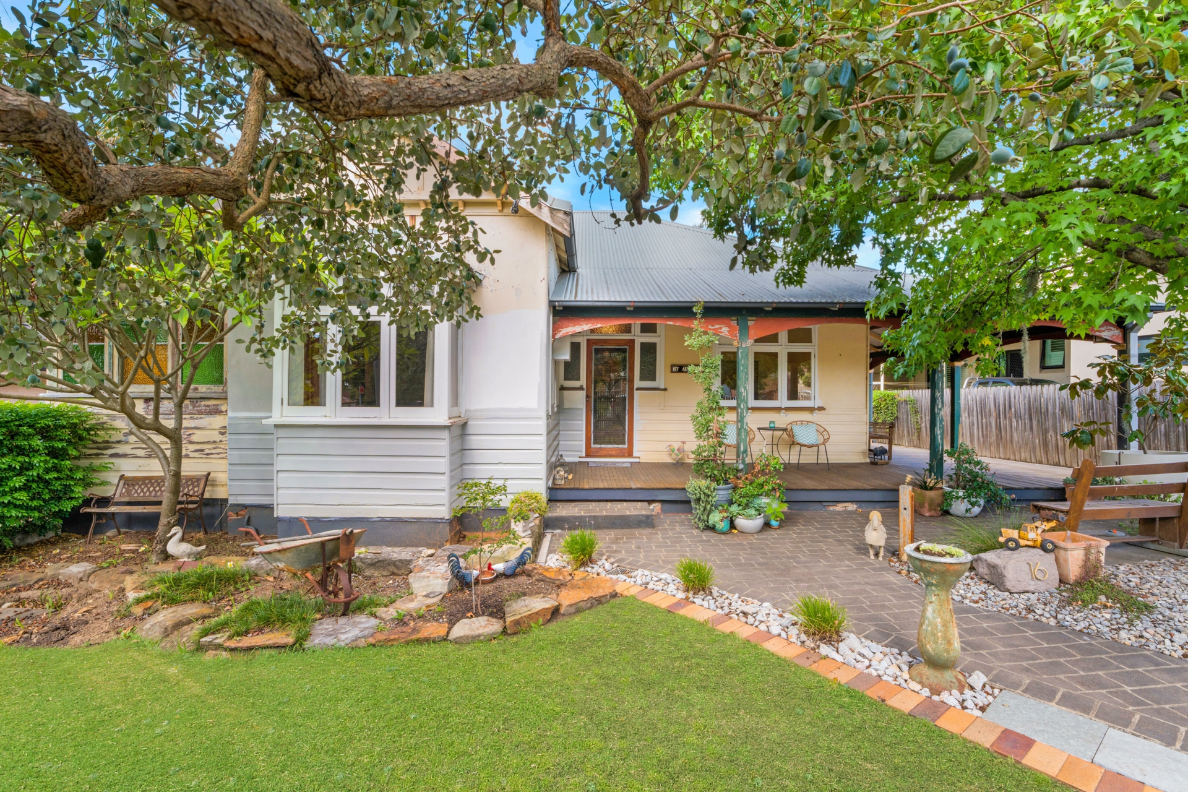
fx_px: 495
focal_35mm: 15
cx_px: 594
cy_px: 396
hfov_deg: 100.4
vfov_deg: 77.3
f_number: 11
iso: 800
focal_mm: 15
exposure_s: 1/60
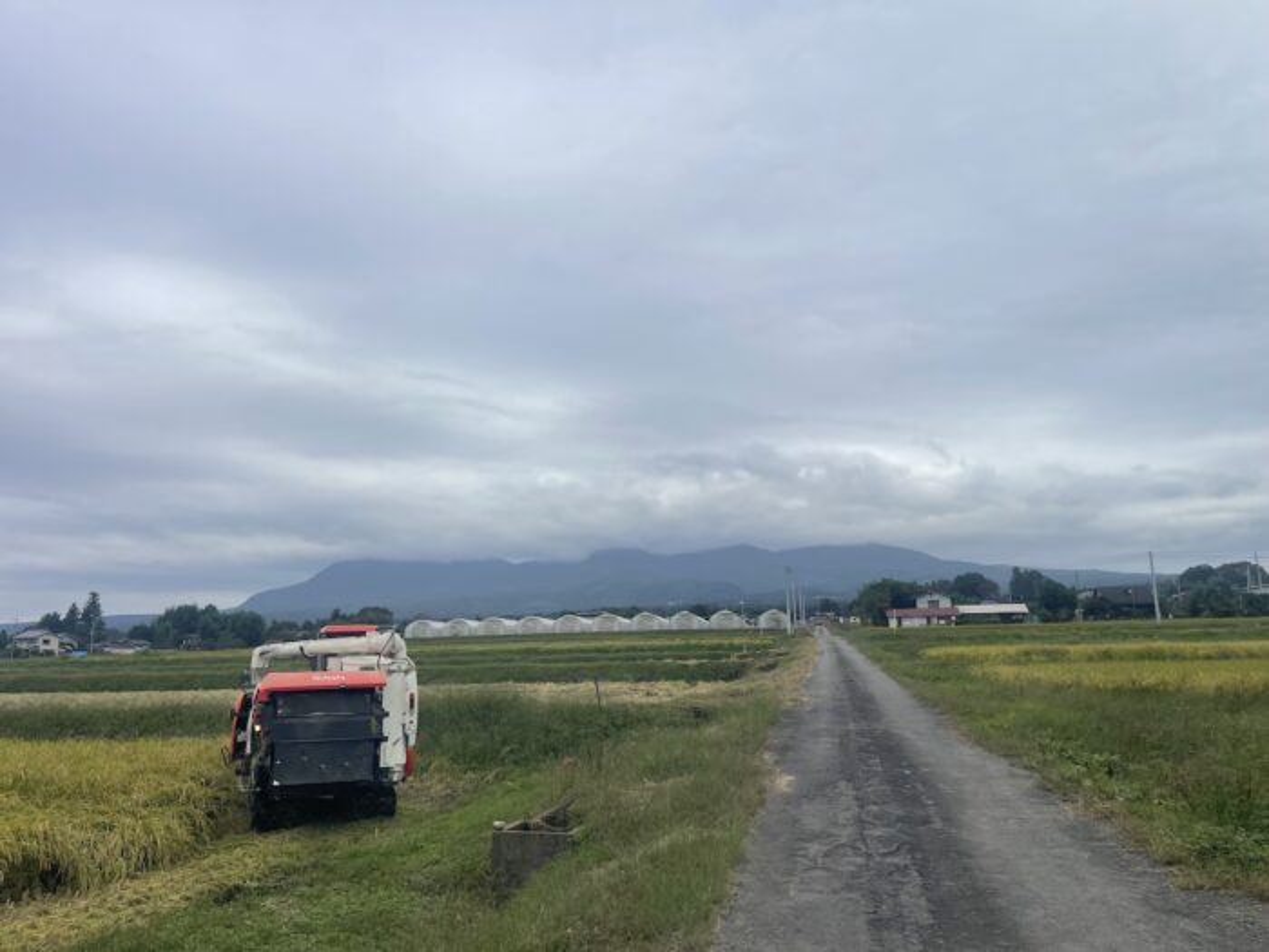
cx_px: 634
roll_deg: +0.7
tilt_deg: +9.8
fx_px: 916
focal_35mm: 25
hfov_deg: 69.4
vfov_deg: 54.9
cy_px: 476
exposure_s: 1/4717
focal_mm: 5.1
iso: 32
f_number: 1.6
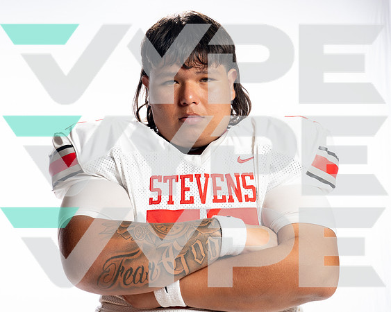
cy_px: 154
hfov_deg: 30.1
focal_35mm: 63
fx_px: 726
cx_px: 185
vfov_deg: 24.3
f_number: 8
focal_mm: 55
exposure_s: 1/250
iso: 800
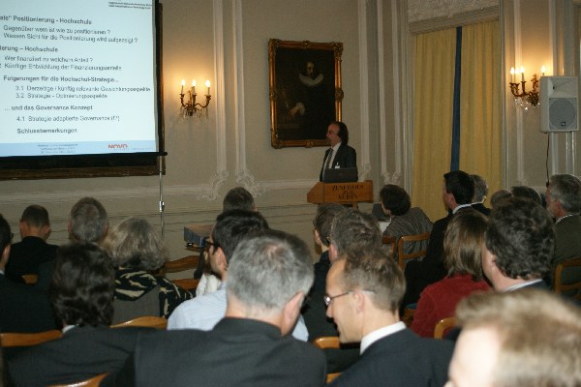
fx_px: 847
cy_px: 194
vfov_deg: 25.8
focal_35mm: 52
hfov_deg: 37.9
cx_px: 290
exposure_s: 1/60
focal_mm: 35
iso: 400
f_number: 3.5
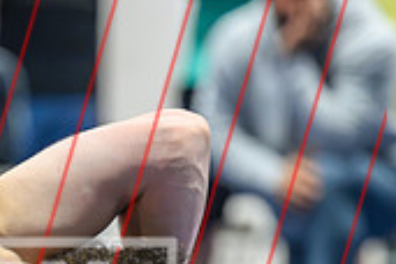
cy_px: 397
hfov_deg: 4.2
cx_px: -208
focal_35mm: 488
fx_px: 5368
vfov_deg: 2.8
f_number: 2.8
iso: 4500
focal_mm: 120
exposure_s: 1/800
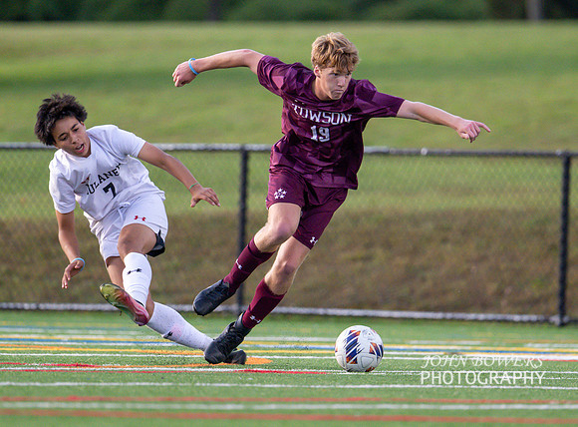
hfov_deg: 2.6
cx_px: 342
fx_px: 12823
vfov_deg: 1.9
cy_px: 173
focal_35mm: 772
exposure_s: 1/2500
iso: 3200
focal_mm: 400
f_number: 4.5
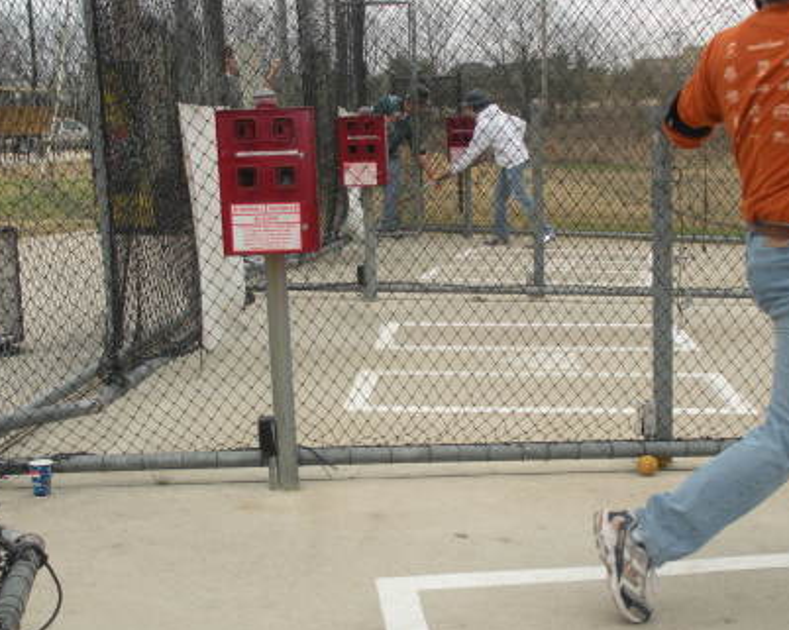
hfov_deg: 33.5
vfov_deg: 27.1
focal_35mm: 56
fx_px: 1307
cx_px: 473
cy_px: 326
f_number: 3.5
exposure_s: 1/156
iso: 88
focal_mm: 6.3
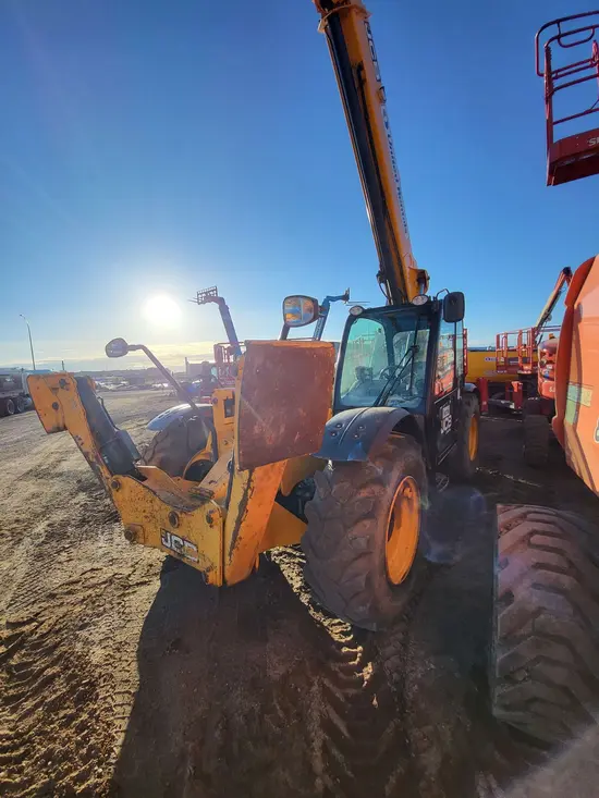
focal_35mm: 13
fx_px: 300
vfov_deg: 106.2
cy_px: 399
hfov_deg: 89.9
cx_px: 300
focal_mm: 1.74
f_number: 2.2
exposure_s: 1/641
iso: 32
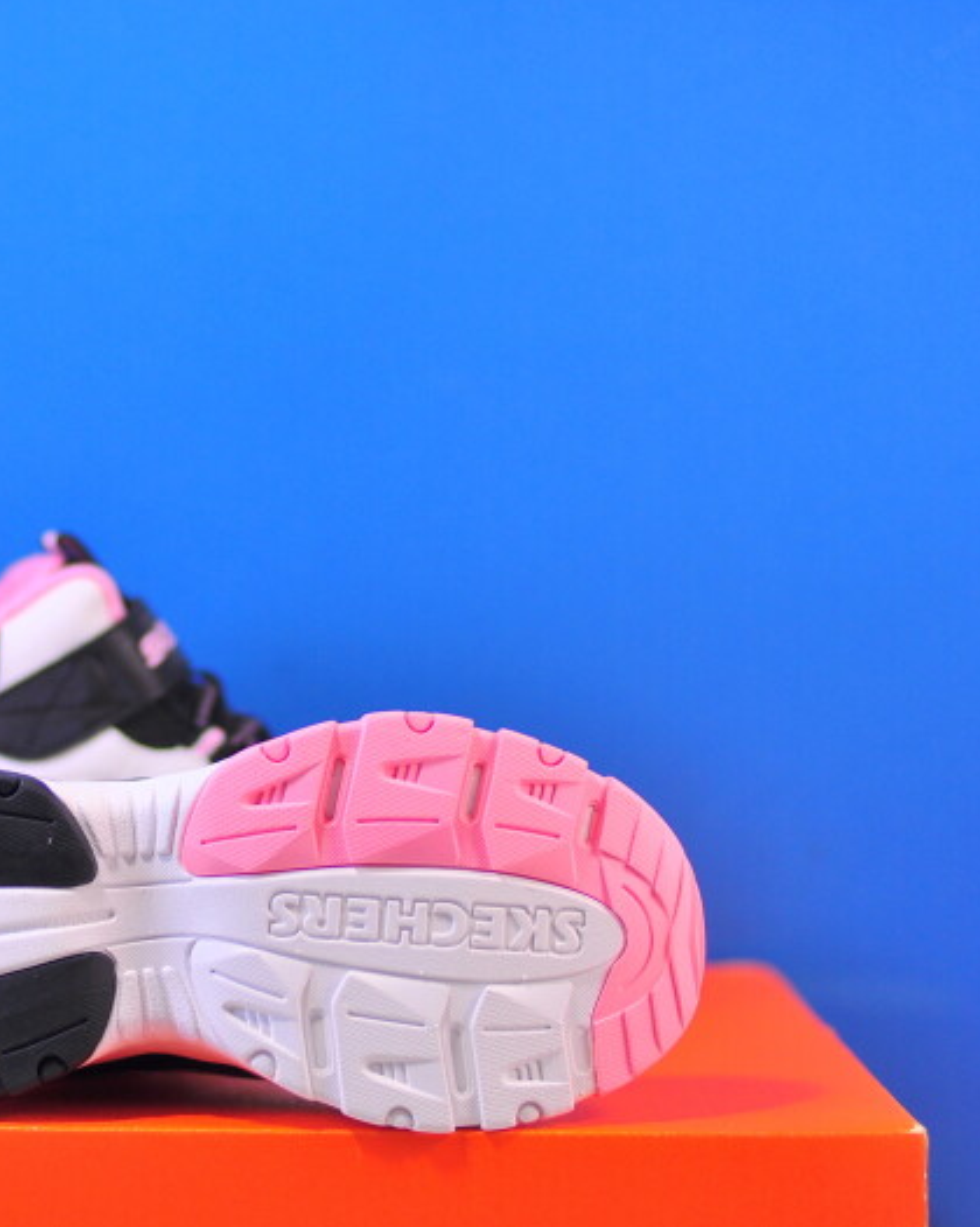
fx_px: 3884
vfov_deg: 18.0
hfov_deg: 14.3
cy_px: 612
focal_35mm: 107
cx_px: 159
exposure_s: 1/320
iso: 250
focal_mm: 50
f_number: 2
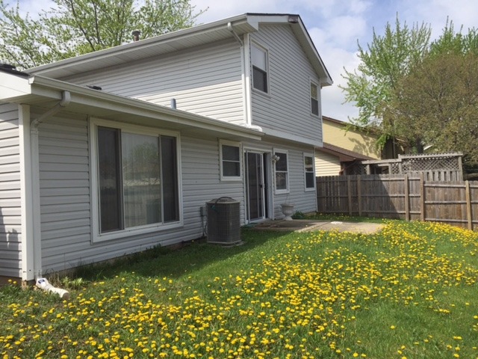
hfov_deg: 61.7
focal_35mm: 29
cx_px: 239
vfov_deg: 48.2
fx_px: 400
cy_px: 180
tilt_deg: +1.7
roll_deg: +1.8
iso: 32
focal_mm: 4.15
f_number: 2.2
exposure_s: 1/2326
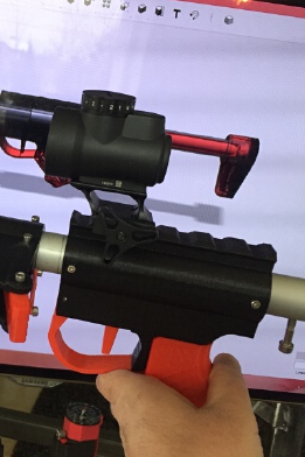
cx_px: 34
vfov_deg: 47.4
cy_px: 232
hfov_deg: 31.2
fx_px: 521
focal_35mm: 41
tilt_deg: -2.9
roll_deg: -7.5
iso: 200
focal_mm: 4.15
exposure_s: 1/33
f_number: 2.2
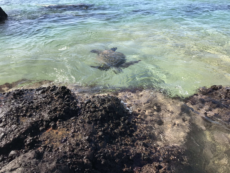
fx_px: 186
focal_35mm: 28
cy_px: 86
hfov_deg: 63.4
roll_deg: +0.3
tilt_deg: -28.3
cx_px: 115
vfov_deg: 49.7
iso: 20
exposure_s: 1/1259
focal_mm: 3.99
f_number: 1.8
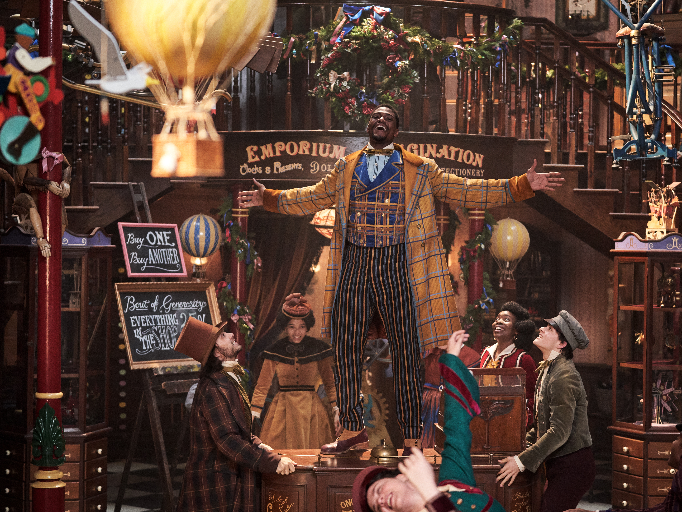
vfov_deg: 19.4
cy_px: 255
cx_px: 354
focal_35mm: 76
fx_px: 1497
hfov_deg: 25.7
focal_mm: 70
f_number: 2.8
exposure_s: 1/800
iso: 5000
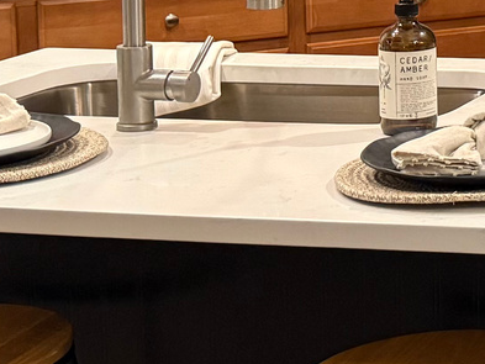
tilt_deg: -4.7
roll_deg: +0.0
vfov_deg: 11.6
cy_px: -86
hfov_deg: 14.4
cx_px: 791
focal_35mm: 125
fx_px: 1752
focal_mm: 6.76
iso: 320
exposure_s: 1/60
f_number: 1.78
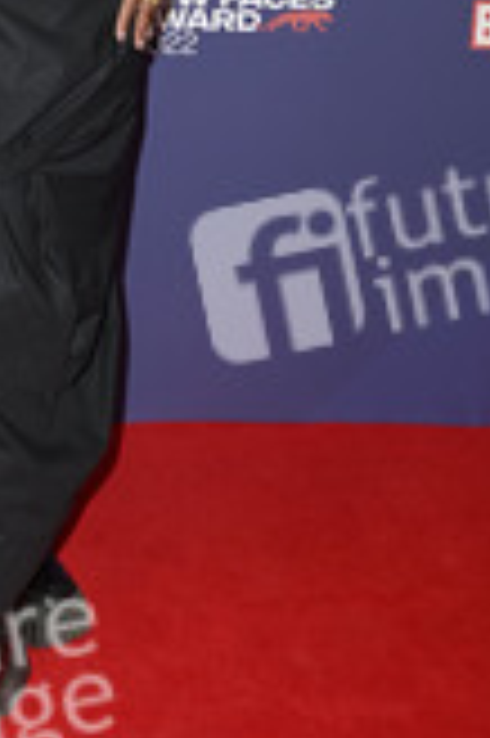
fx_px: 1698
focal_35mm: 83
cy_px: 32
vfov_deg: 23.6
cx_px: 13
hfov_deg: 16.1
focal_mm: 34
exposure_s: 1/250
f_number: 6.3
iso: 640
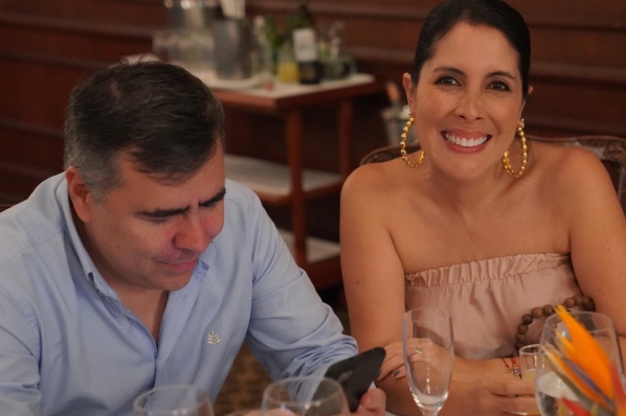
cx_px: 359
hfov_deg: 24.5
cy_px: 258
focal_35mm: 83
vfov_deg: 16.4
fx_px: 1442
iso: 12800
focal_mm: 62
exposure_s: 1/160
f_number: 3.5
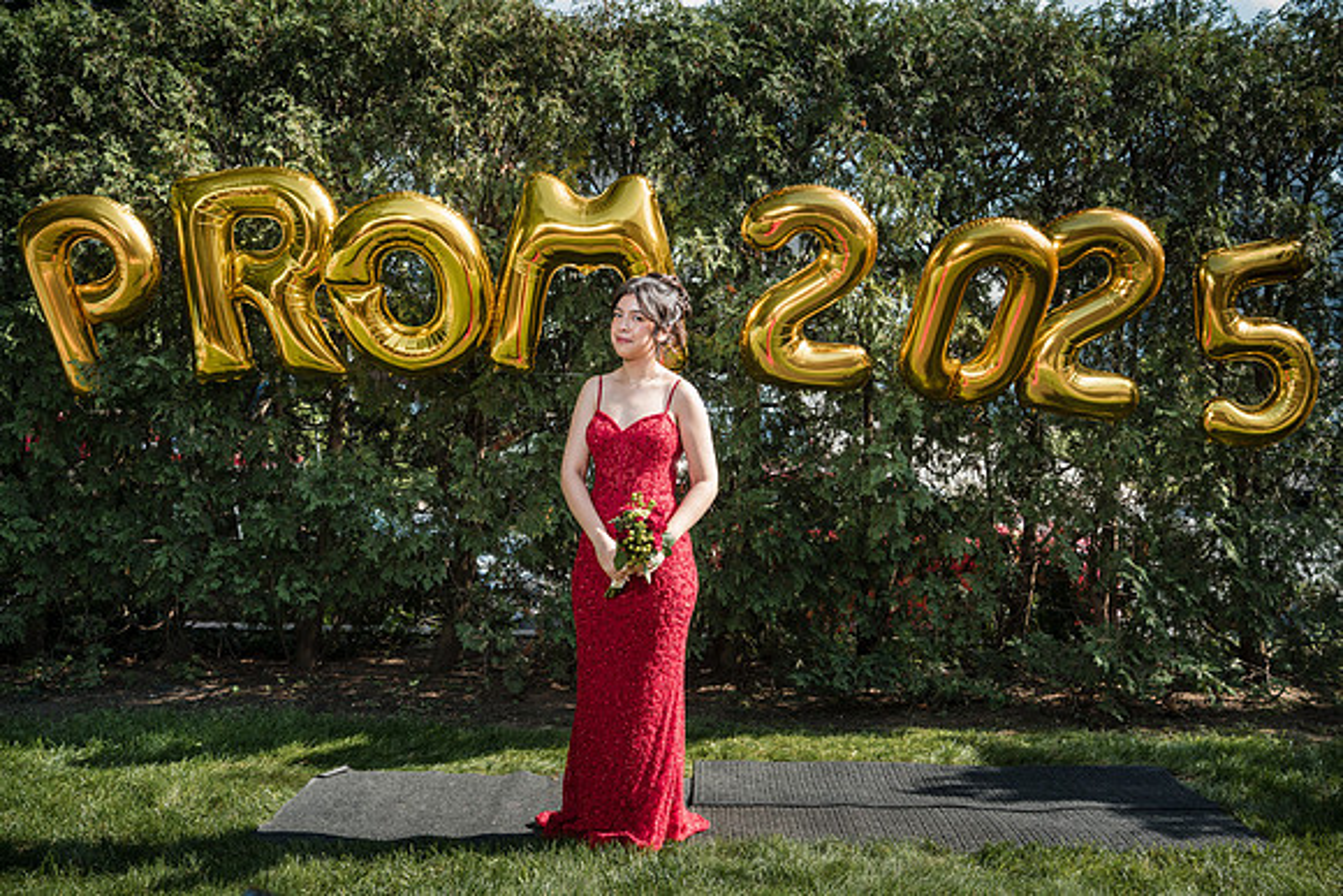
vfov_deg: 37.9
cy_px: 448
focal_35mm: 35
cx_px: 672
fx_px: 1306
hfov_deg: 54.4
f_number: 5
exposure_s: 1/250
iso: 200
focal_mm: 35
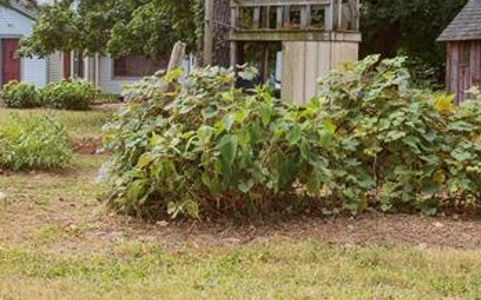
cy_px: 100
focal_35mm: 51
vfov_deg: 25.2
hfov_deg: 39.5
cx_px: 200
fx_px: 668
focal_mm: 17
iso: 400
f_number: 9
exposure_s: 1/60
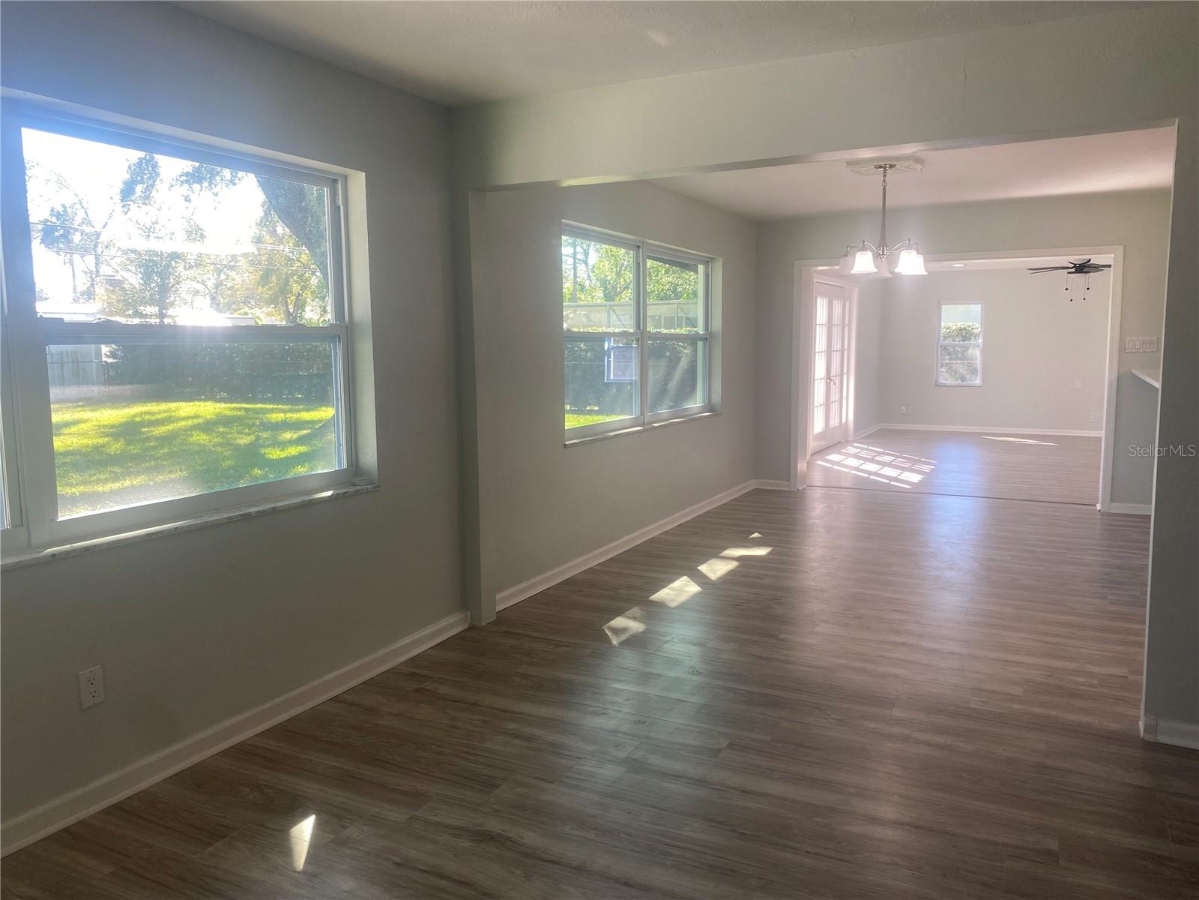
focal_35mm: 26
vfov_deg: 53.1
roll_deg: +1.1
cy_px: 450
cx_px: 600
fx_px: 901
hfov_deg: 67.3
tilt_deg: -7.2
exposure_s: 1/120
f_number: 1.8
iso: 50
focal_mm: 4.25
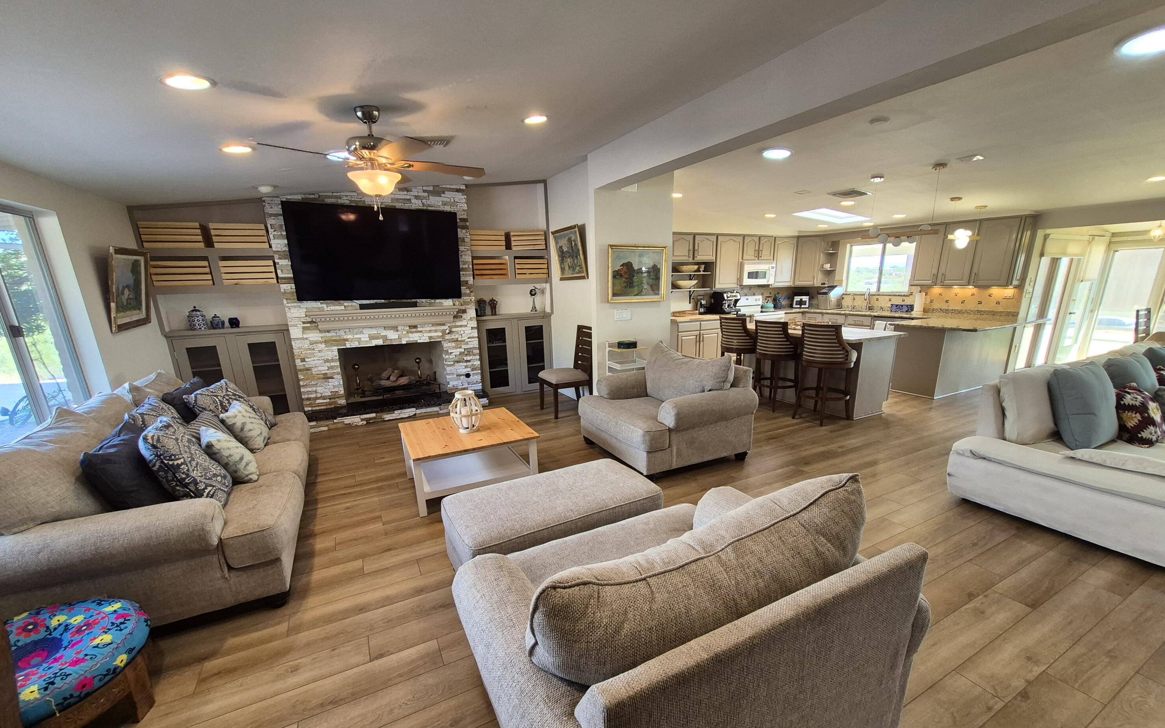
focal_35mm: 14
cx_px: 585
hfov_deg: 105.3
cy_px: 416
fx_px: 445
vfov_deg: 78.2
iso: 100
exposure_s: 1/60
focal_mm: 1.74
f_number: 2.2
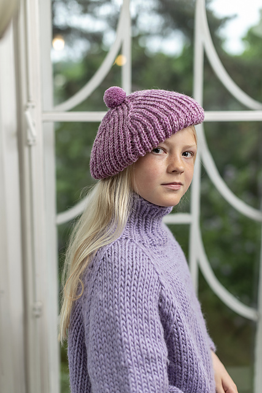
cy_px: 196
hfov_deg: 27.0
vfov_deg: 39.6
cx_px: 131
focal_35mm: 50
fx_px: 545
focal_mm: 50
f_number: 2.2
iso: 100
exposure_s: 1/80
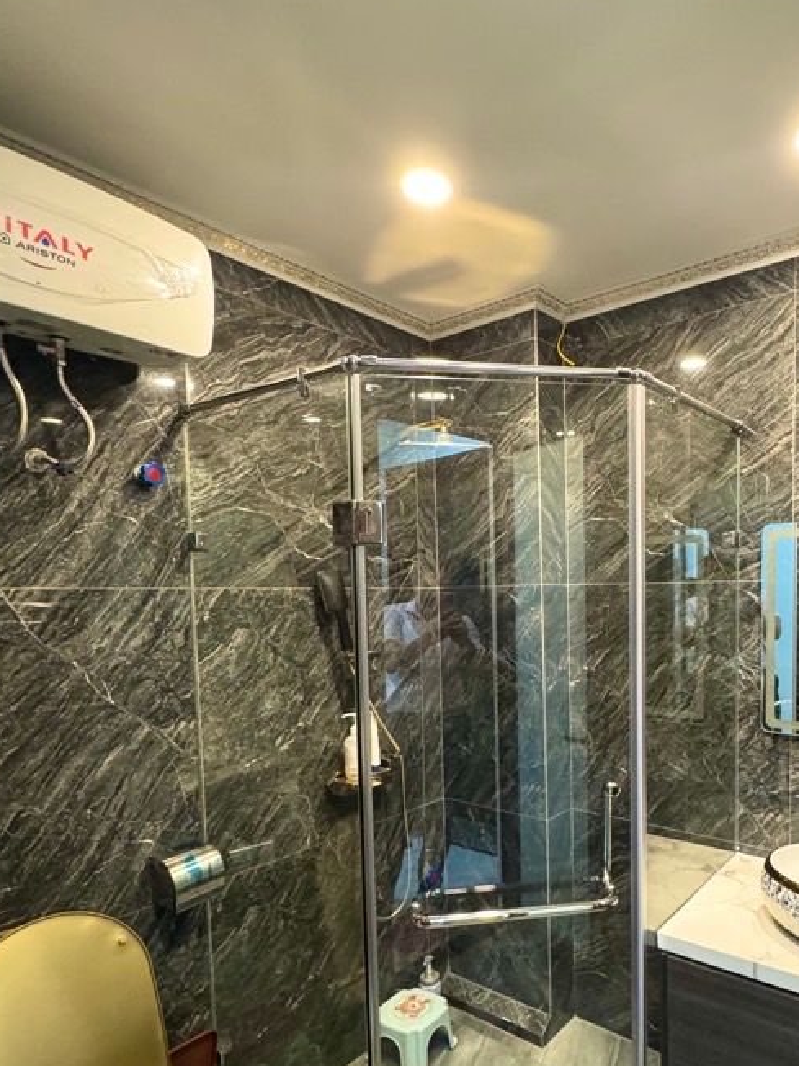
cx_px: 557
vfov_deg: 75.6
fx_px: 677
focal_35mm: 22
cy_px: 638
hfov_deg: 59.1
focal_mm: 2.22
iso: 640
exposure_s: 1/50
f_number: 2.2
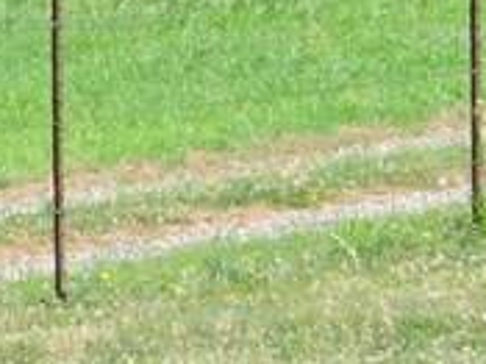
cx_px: -239
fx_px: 27092
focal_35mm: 1931
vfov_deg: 0.8
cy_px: 103
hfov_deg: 1.0
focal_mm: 59.1
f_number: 5.5
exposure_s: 1/200
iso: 100
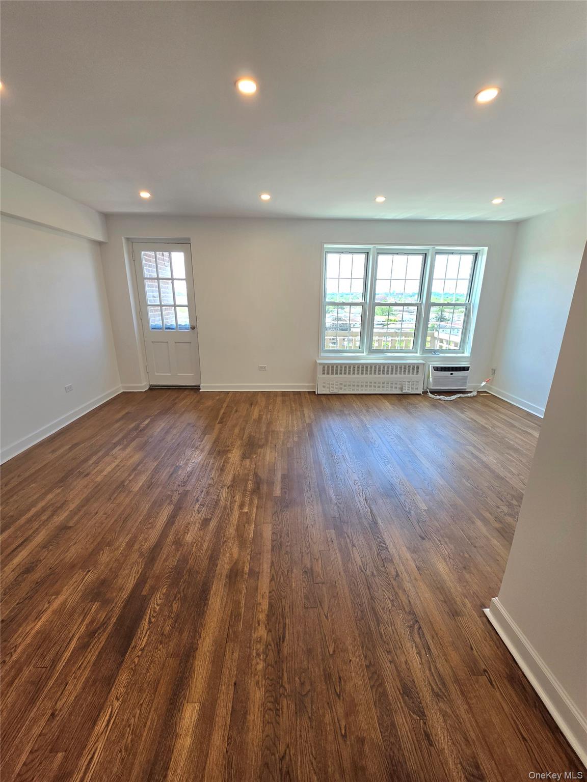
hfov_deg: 89.9
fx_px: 294
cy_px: 391
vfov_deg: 106.2
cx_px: 294
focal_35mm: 13
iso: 40
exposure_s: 1/120
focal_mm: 2.2
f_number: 1.9
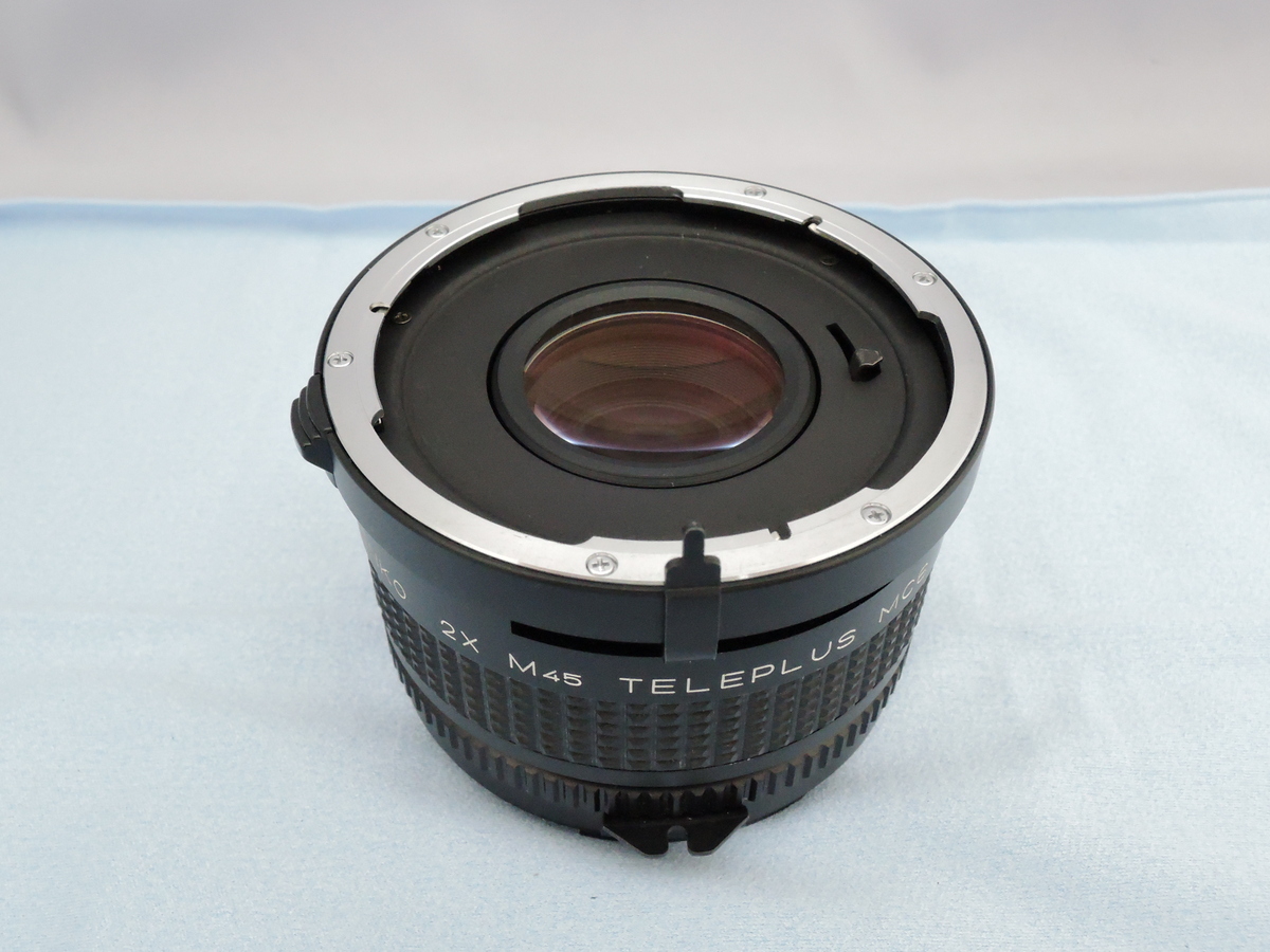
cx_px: 635
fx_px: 1284
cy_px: 476
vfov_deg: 40.7
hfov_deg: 52.6
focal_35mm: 35
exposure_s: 1/125
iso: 1600
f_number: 5.6
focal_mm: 7.5
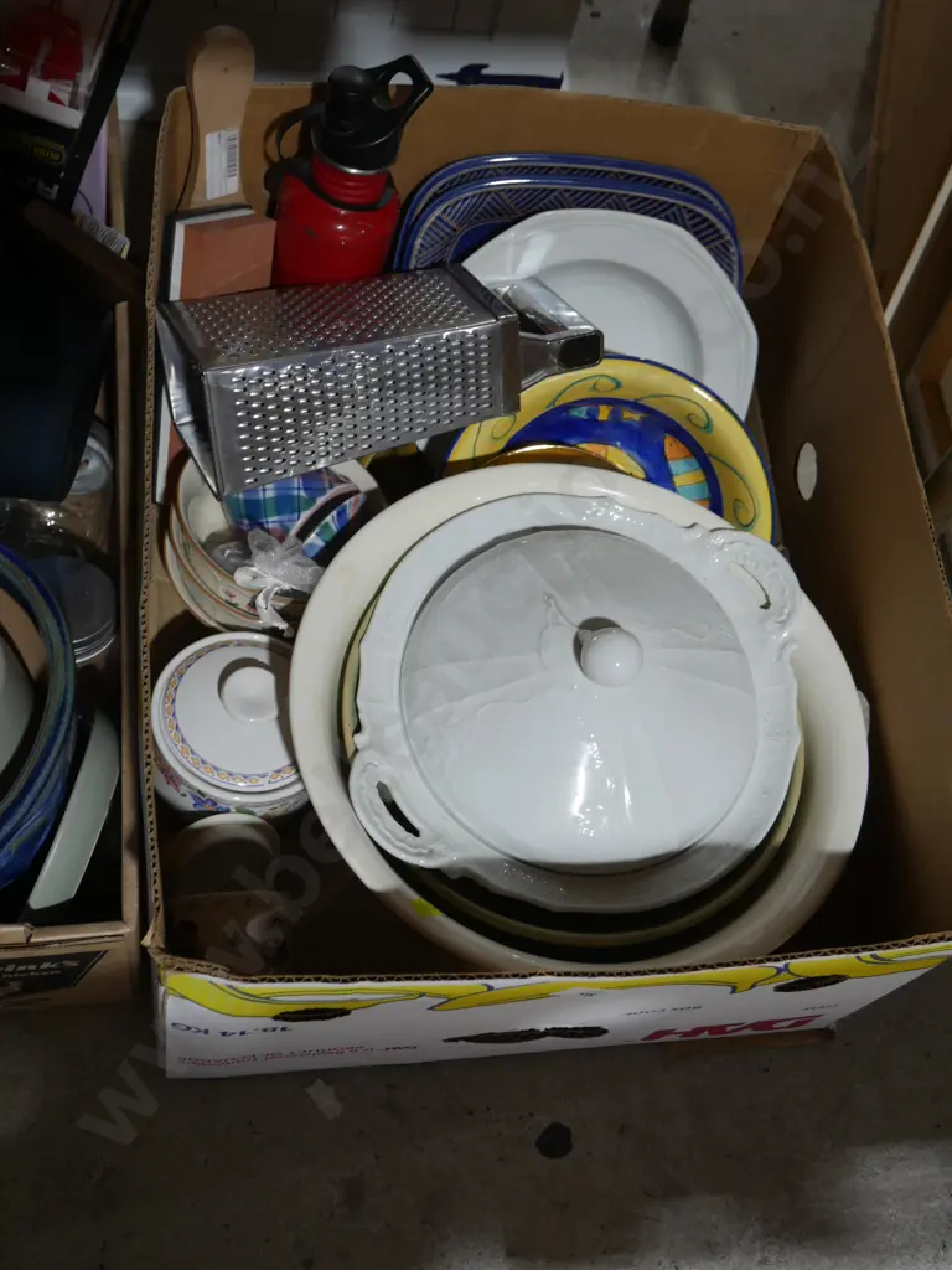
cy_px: 635
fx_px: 1540
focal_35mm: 42
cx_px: 476
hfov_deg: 34.3
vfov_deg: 44.8
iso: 500
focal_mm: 21
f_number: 4.6
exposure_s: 1/60
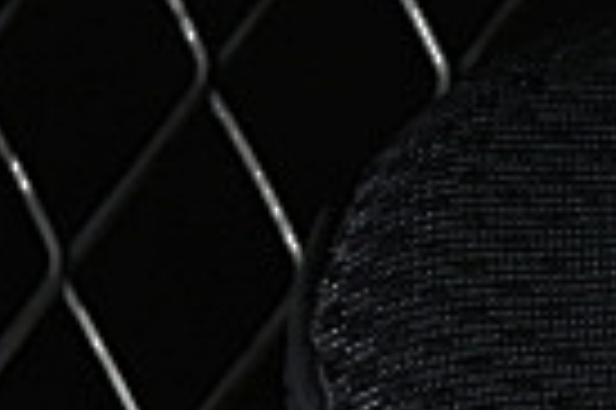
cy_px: 18
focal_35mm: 593
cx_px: 2073
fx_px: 10135
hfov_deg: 3.4
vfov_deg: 2.3
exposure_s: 1/50
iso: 160
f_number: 6.3
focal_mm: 50
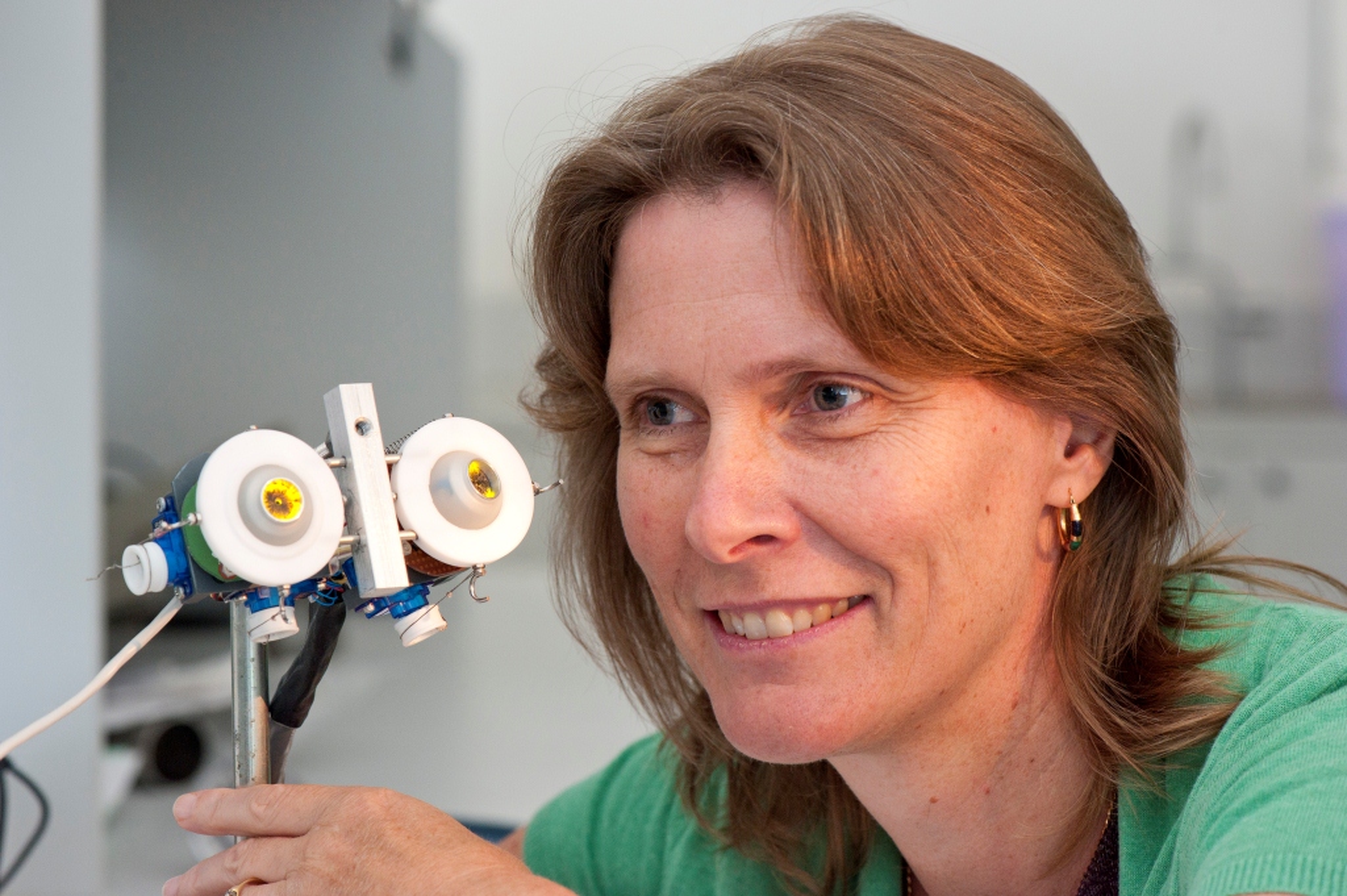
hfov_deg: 19.5
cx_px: 674
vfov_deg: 13.0
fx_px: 3925
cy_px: 448
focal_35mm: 105
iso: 1000
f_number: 7.1
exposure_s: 1/5
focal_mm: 105
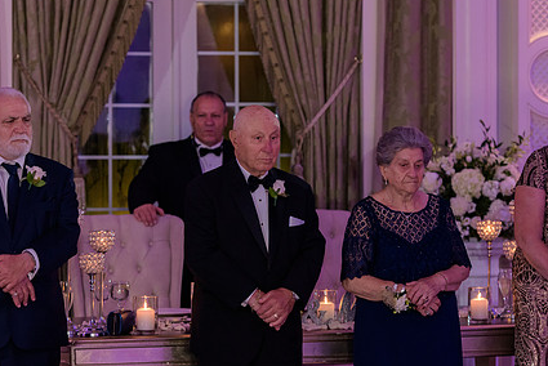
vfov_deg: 9.2
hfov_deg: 13.7
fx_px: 2285
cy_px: 199
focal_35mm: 150
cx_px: 264
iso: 1600
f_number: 3.2
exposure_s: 1/125
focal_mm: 110
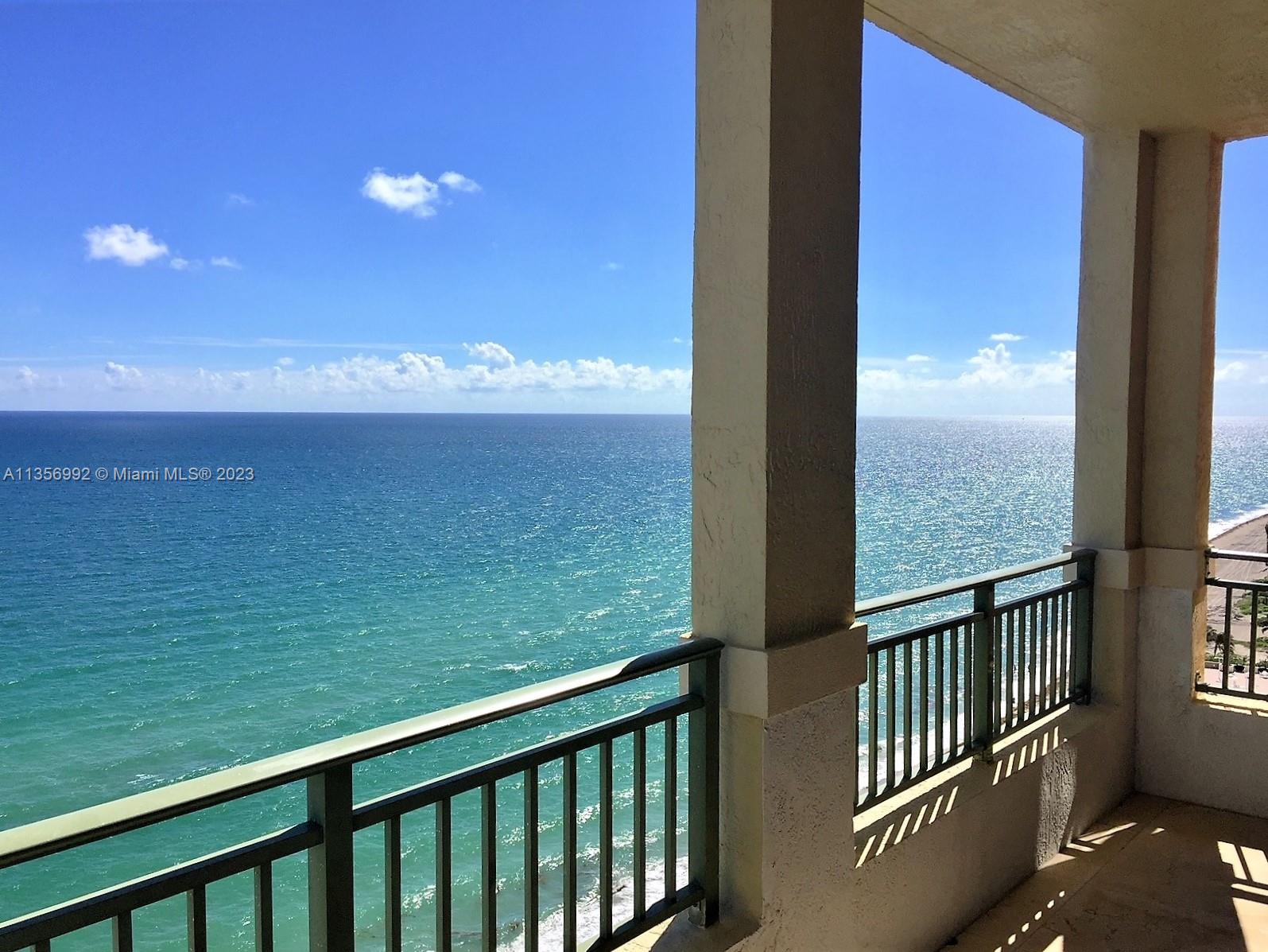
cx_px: 634
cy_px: 476
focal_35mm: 29
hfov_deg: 61.6
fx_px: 1063
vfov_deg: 48.2
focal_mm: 4.15
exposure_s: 1/3597
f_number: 2.2
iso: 32
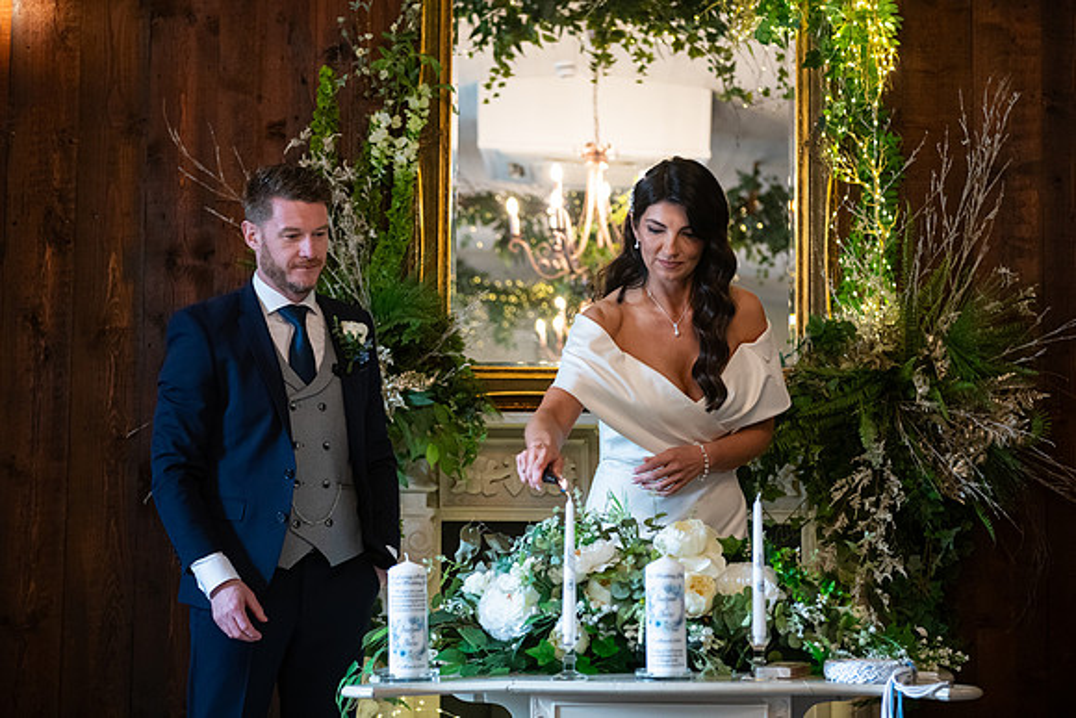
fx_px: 2093
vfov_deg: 19.5
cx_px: 538
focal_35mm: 70
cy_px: 359
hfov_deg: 28.8
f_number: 3.5
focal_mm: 70
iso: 1000
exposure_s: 1/160
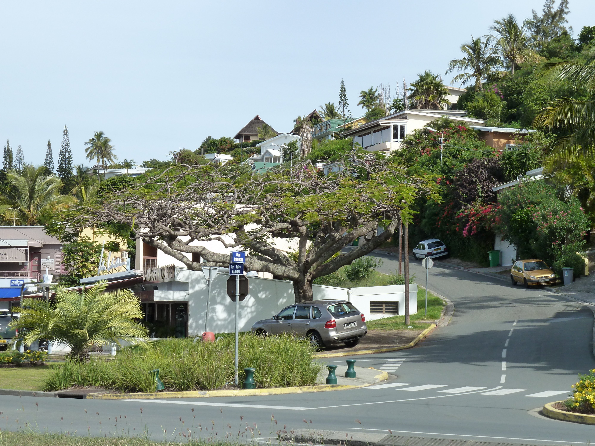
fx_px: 1427
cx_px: 298
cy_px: 223
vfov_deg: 17.8
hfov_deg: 23.6
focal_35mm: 83
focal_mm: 13.7
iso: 125
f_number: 4.5
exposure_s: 1/400
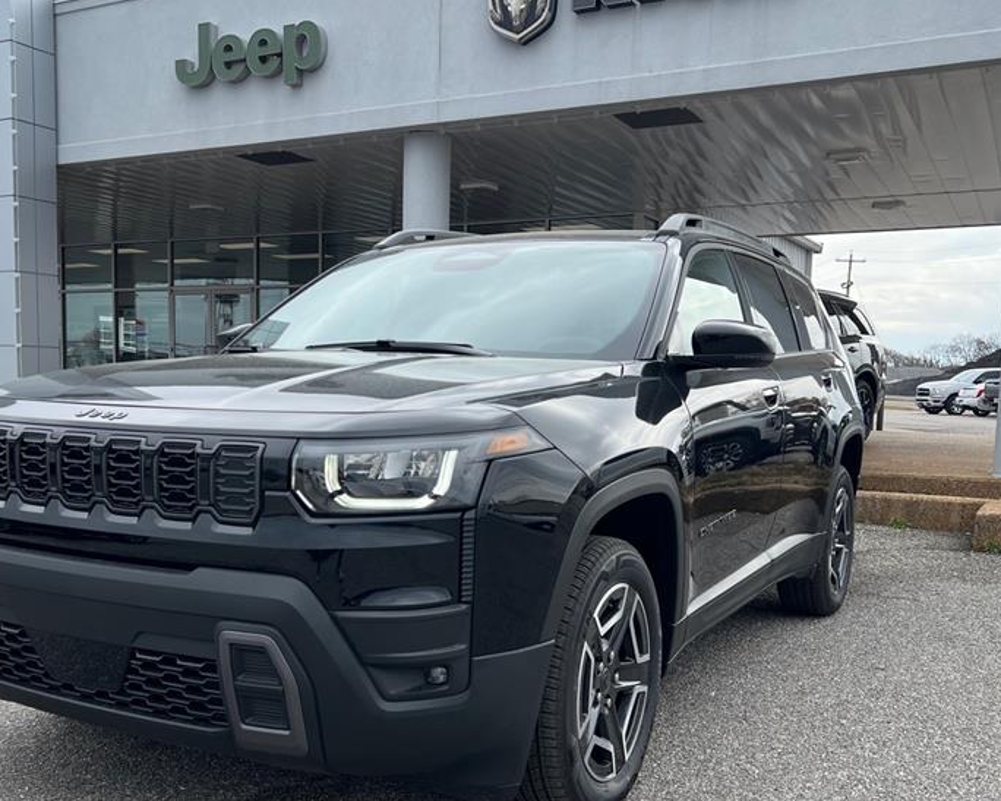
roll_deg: -2.0
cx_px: 410
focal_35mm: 38
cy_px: 489
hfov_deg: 47.7
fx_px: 1126
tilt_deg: -7.8
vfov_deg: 39.0
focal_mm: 5.7
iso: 50
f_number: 1.5
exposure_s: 1/1838
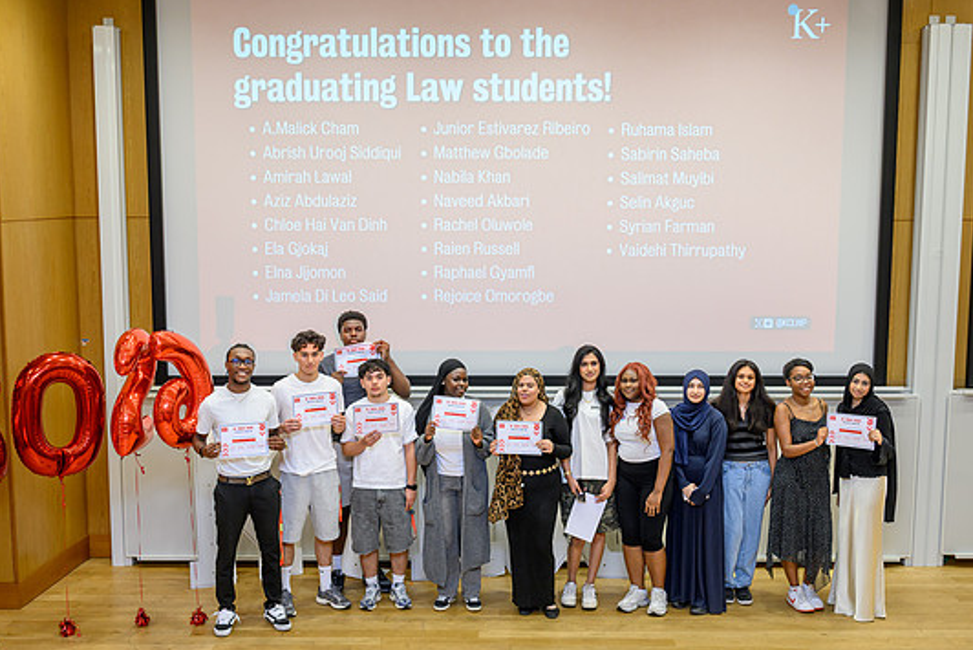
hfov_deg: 46.4
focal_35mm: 42
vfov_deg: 31.9
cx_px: 465
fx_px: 1135
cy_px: 347
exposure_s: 1/200
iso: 1250
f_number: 2.8
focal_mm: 38
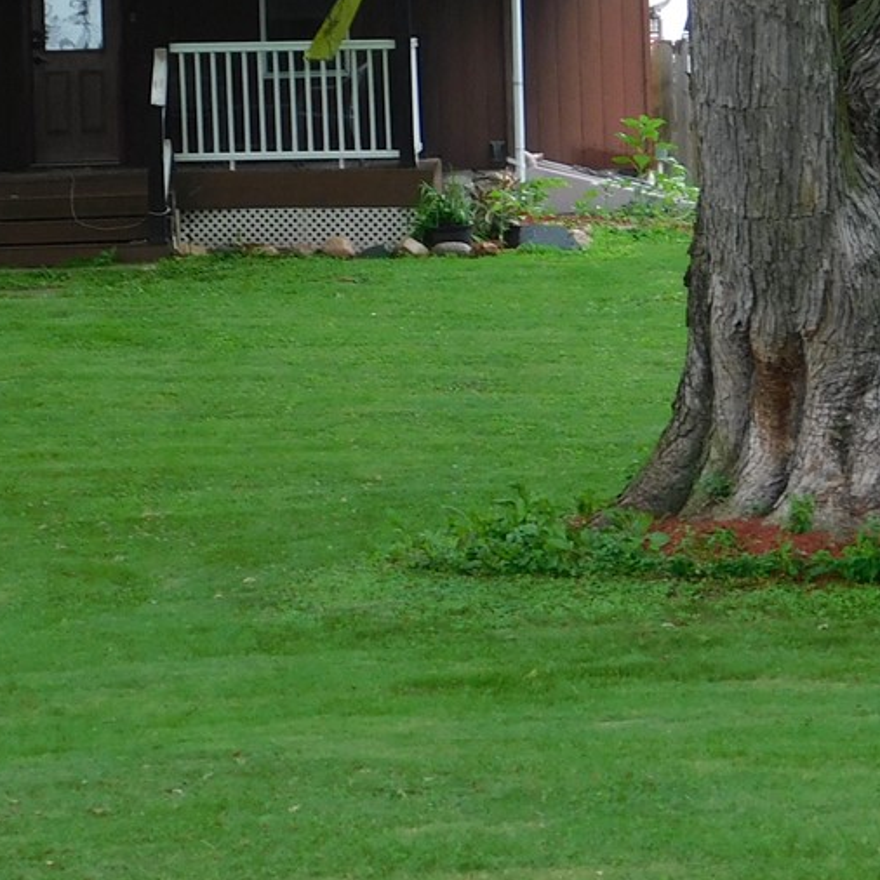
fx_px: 4746
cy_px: 285
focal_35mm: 165
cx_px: 437
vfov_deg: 10.6
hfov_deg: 10.6
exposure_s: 1/50
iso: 125
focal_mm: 10.4
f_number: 4
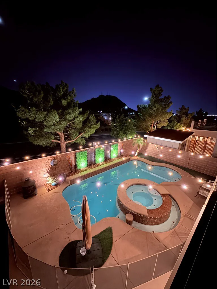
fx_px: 117
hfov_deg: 85.7
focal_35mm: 14
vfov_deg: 102.1
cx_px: 108
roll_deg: -1.6
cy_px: 144
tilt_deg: -14.3
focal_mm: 2.22
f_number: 2.2
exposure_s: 1/7
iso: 1000
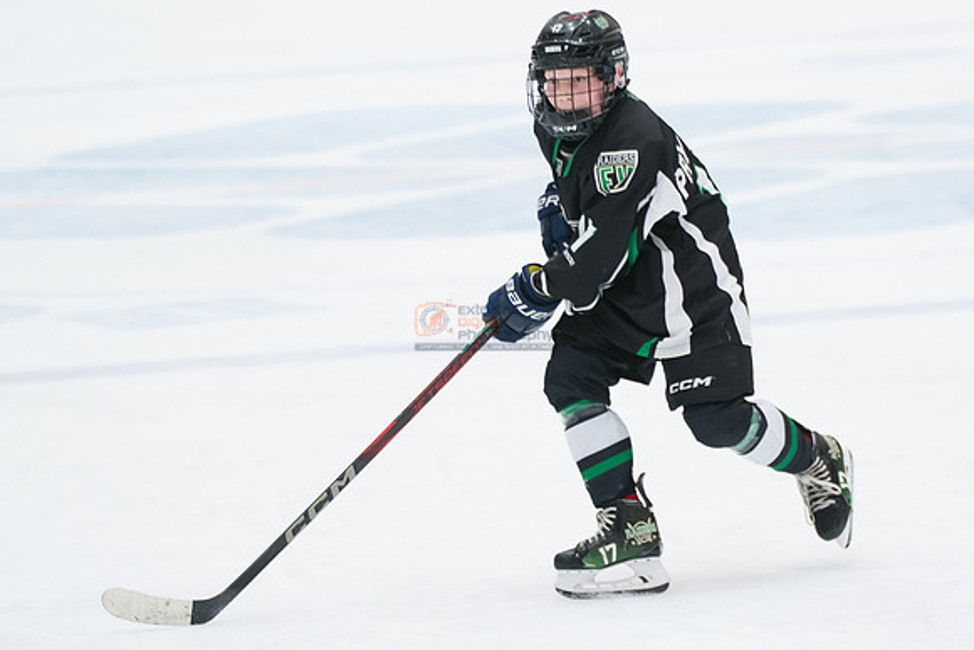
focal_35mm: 277
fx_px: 7506
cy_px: 221
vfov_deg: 5.0
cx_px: 643
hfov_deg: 7.4
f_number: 3.2
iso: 1600
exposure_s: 1/800
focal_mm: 140
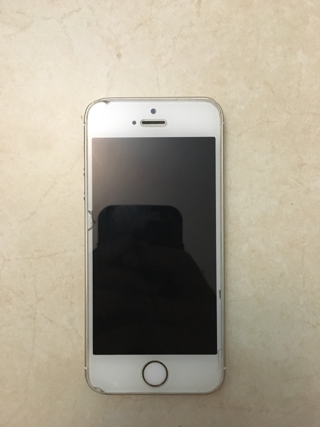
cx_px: 160
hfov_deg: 48.2
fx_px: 357
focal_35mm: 29
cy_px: 214
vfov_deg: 61.7
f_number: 2.2
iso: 320
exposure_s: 1/17
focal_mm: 4.15
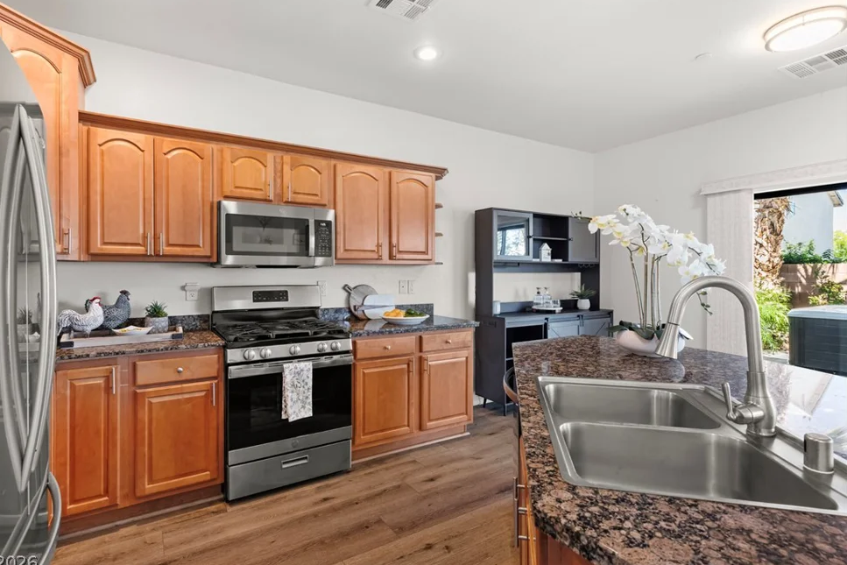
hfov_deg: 89.9
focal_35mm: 18
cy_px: 276
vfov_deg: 67.4
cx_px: 399
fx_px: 424
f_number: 8
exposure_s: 1/5
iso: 400
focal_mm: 17
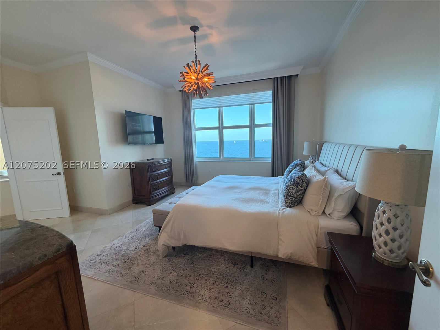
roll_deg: +2.9
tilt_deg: -8.2
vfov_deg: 85.7
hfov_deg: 102.1
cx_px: 220
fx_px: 178
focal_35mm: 14
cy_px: 165
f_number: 2.2
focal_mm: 2.22
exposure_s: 1/120
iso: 200
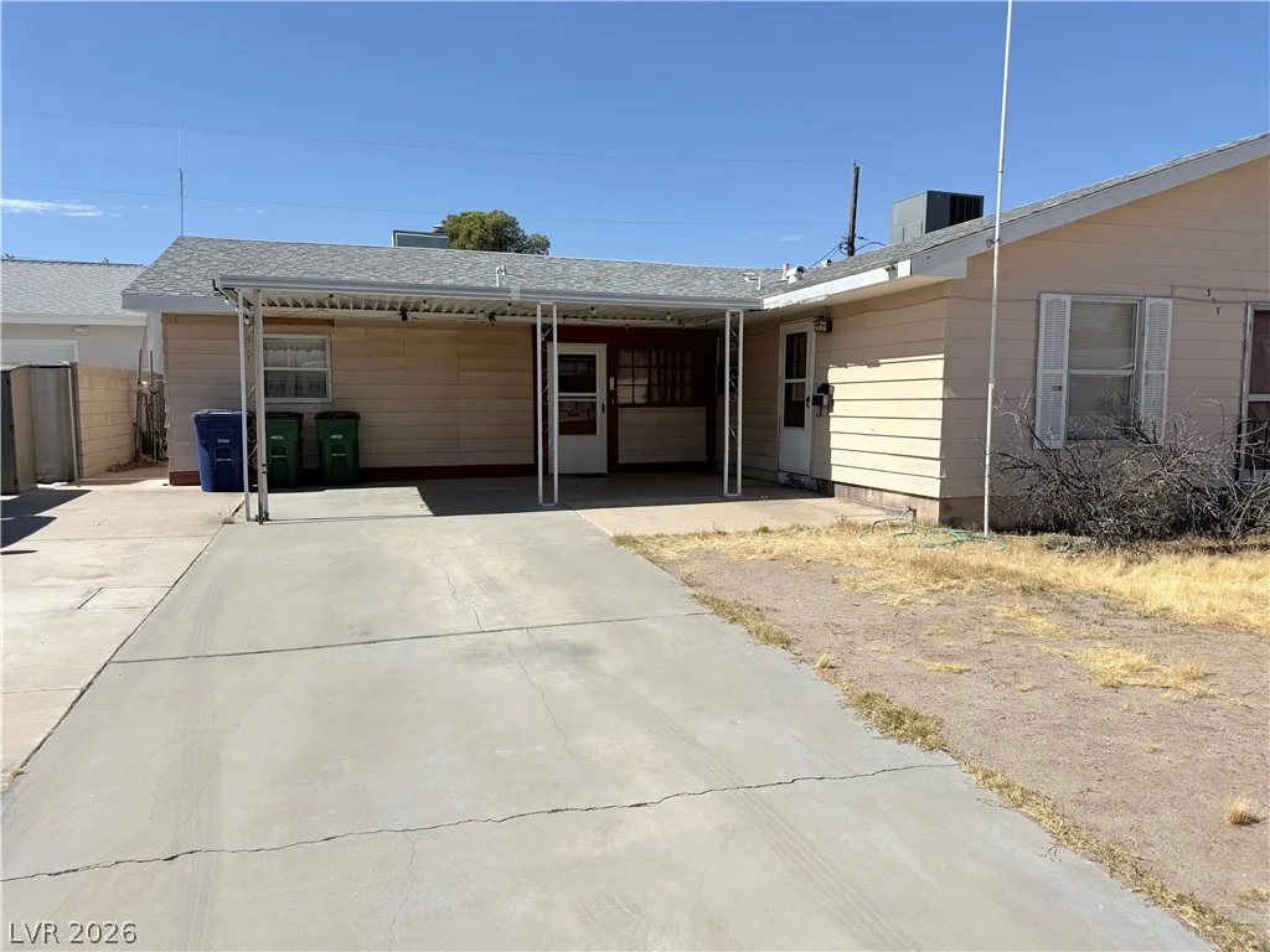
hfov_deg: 71.6
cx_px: 635
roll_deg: -0.3
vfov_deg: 56.8
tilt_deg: -4.6
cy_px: 476
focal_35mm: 24
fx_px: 881
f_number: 1.78
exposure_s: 1/8130
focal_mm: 6.76
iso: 80
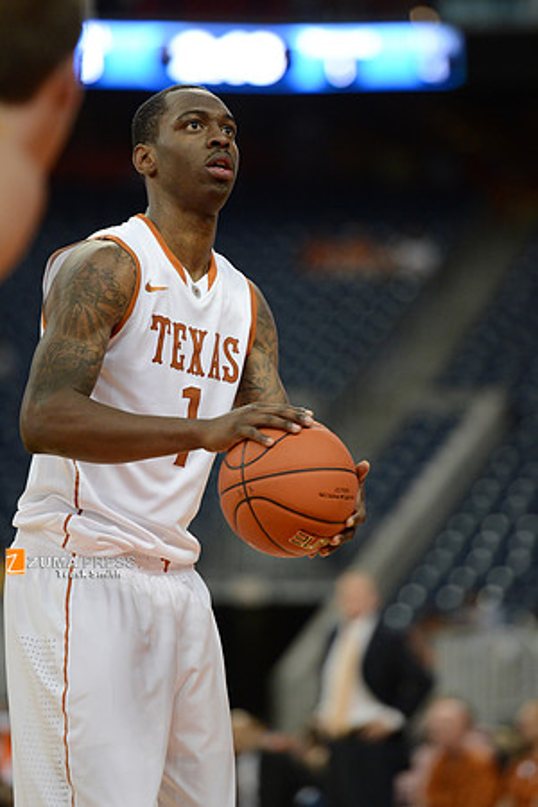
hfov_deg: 6.9
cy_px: 404
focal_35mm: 200
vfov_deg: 10.3
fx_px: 4483
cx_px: 269
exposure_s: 1/1600
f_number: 2.8
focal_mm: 200
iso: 3200
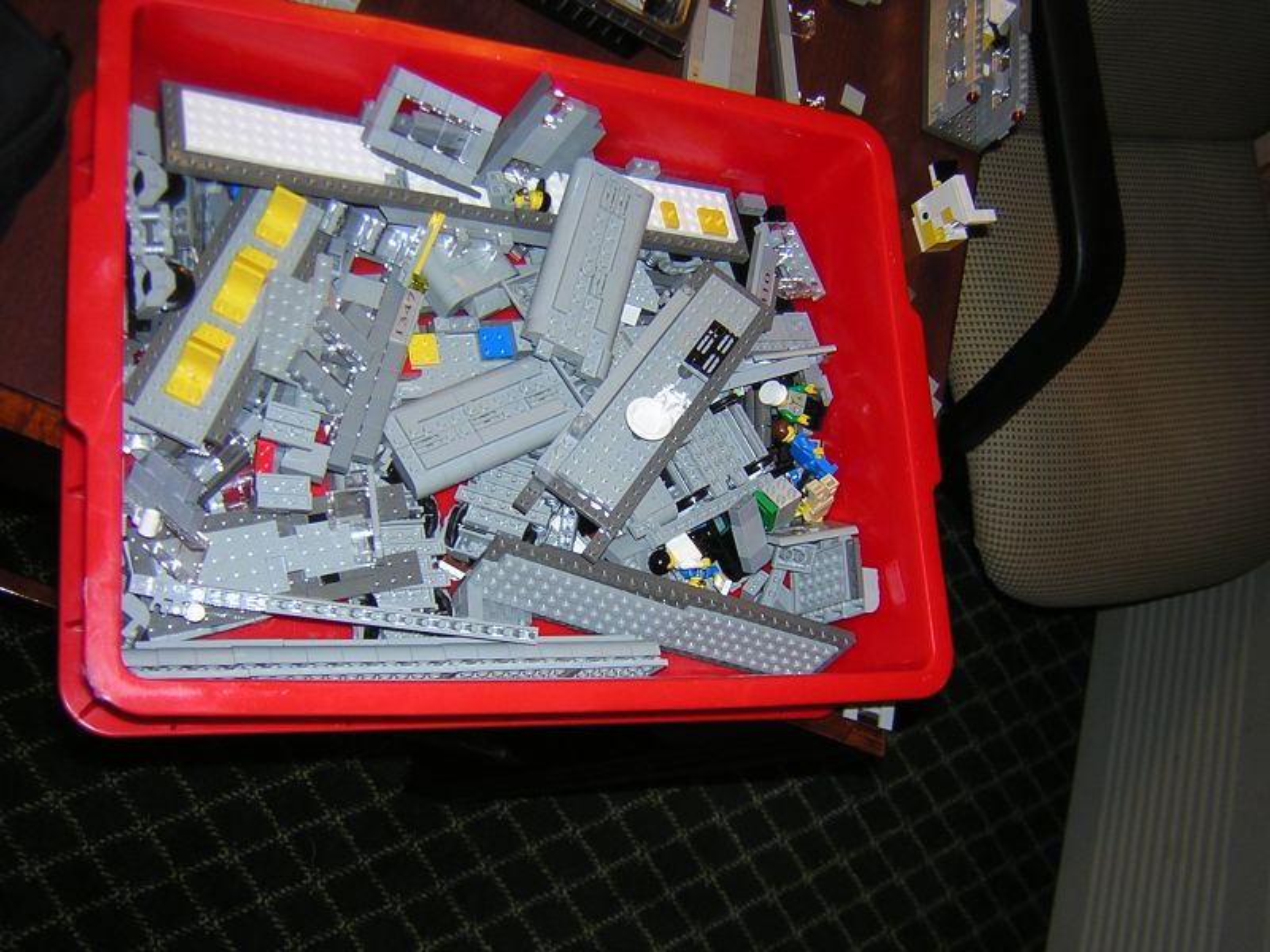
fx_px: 1321
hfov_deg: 51.4
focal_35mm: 36
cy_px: 476
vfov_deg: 39.7
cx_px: 635
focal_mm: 4.7
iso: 100
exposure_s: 1/60.1
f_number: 2.6
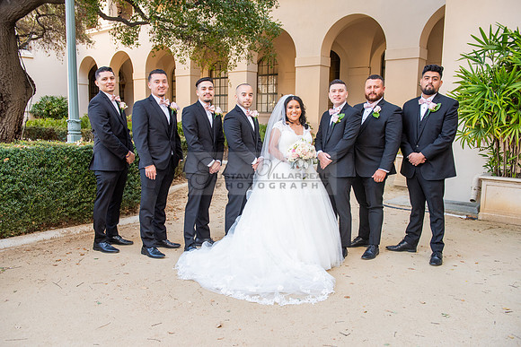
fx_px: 449
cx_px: 260
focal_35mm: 31
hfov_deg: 60.3
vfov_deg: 42.3
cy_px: 174
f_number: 4.5
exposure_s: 1/200
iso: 640
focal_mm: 31
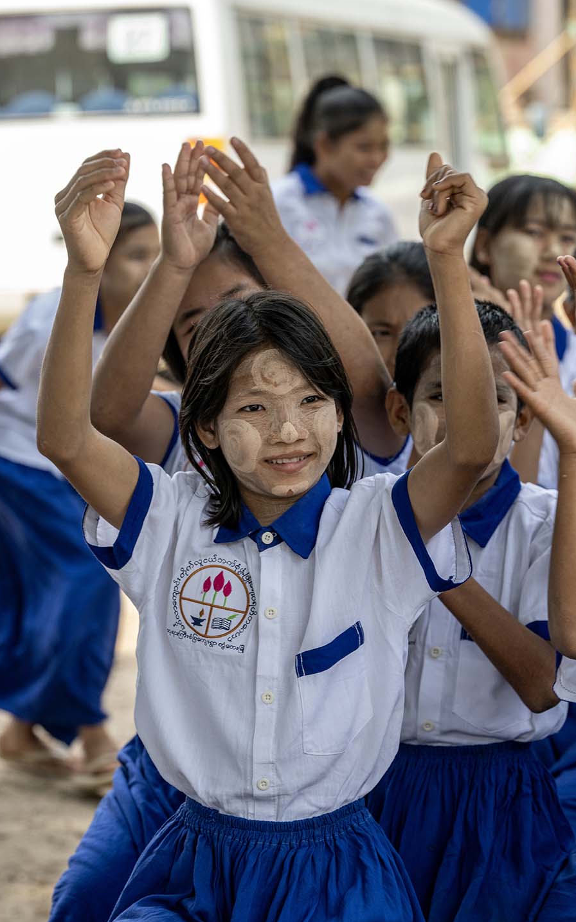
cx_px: 282
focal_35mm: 128
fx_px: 3214
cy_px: 461
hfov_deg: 10.2
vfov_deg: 16.3
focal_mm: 125
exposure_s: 1/400
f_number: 5.6
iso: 500
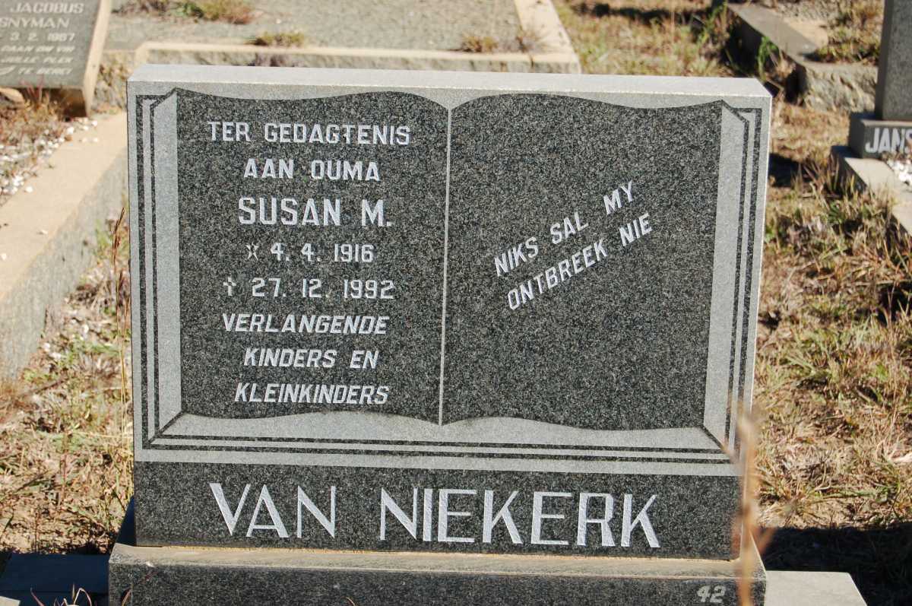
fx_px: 1898
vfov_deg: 18.1
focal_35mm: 75
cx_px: 456
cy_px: 303
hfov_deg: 27.0
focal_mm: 50
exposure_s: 1/320
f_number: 6.3
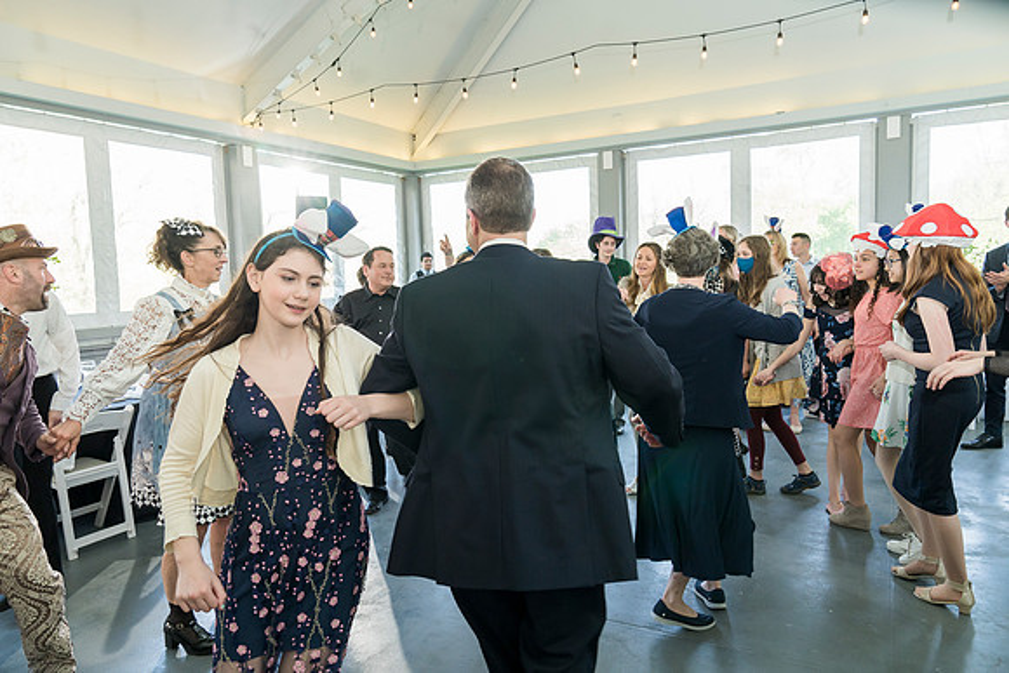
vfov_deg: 53.2
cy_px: 336
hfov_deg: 73.7
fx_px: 673
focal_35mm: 24
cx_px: 504
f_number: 5
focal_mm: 24
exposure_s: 1/200
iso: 1250
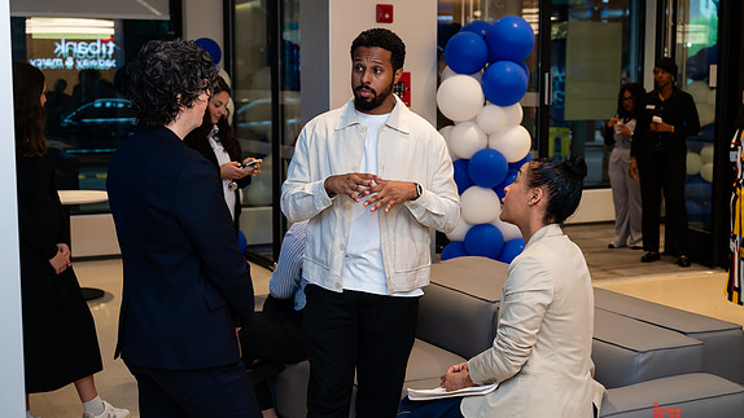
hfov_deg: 38.5
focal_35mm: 54
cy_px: 220
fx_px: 1065
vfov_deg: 22.2
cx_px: 369
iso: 400
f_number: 4
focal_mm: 50
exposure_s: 1/160
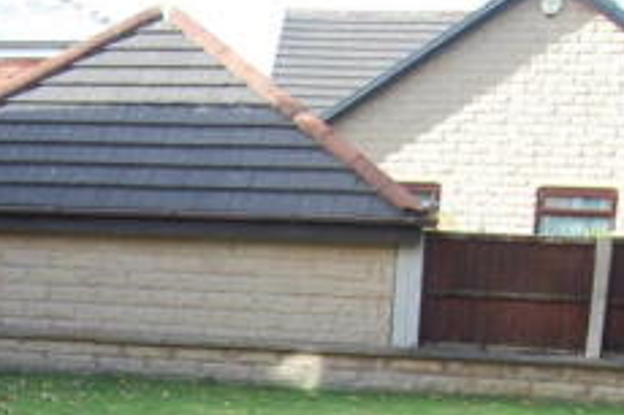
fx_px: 1334
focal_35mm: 77
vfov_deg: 16.7
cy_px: 537
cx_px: 8
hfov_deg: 25.1
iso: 200
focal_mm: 18
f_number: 5.6
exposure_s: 1/125
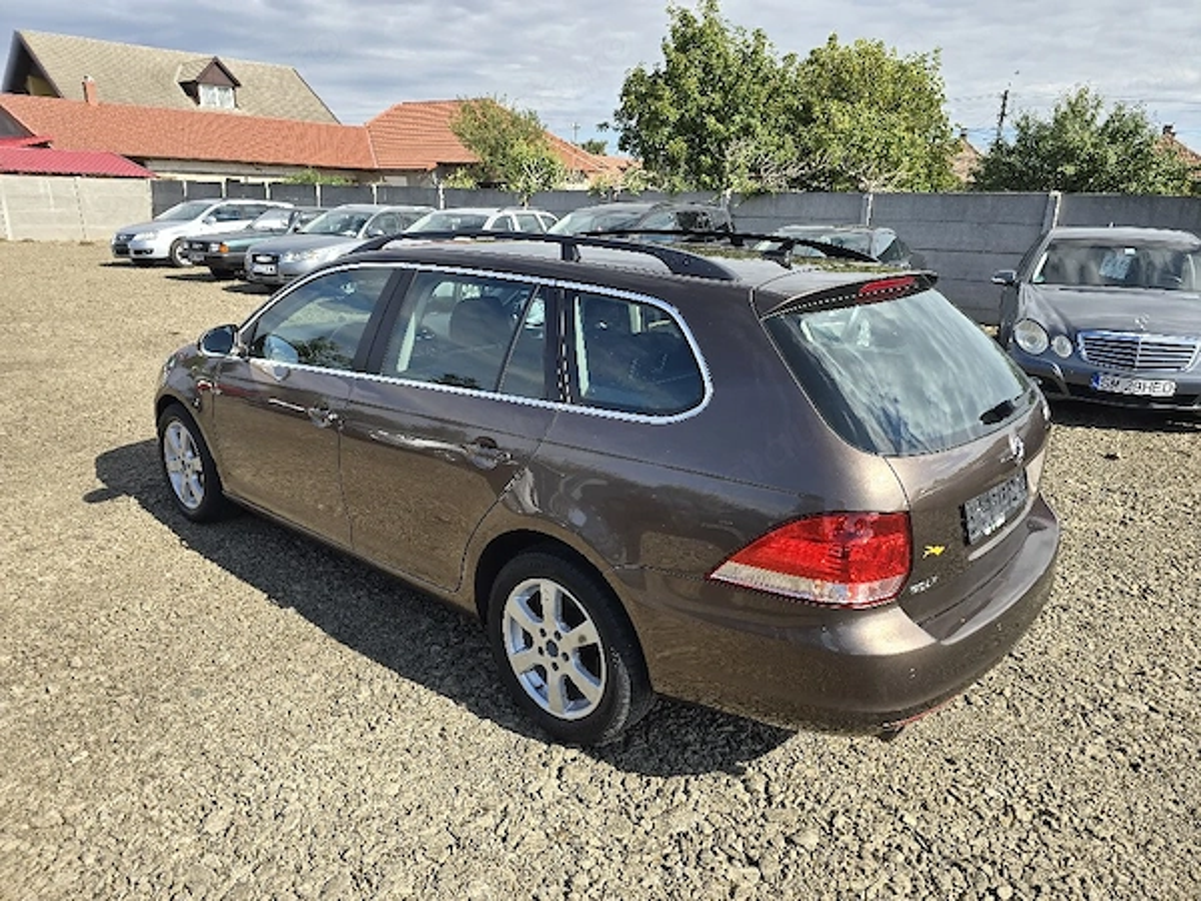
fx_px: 798
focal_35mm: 23
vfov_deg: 58.9
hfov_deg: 73.9
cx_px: 600
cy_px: 450
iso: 12
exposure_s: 1/435
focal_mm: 6.3
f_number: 1.7
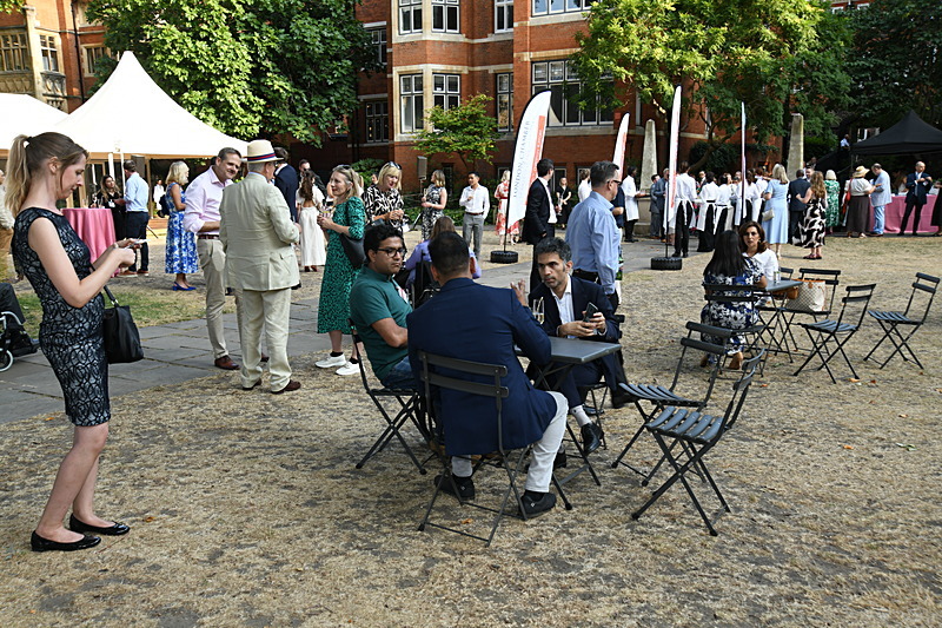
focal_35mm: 34
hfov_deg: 55.8
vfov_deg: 38.9
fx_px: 889
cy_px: 314
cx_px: 471
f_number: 8
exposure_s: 1/80
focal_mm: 34
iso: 400
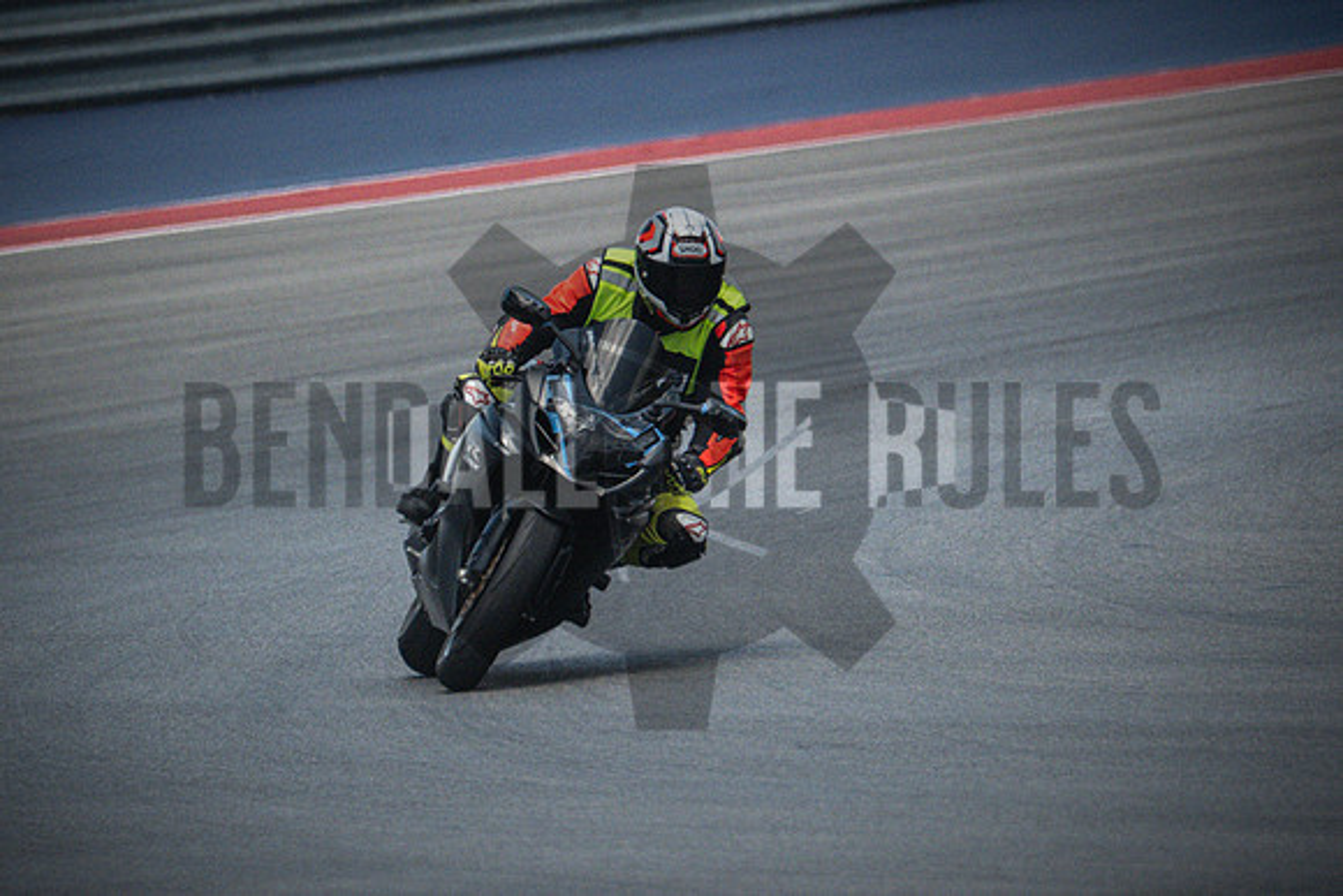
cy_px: 448
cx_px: 672
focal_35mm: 600
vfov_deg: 2.3
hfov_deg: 3.4
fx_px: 22388
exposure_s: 1/5000
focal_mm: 400
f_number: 5.6
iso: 4000
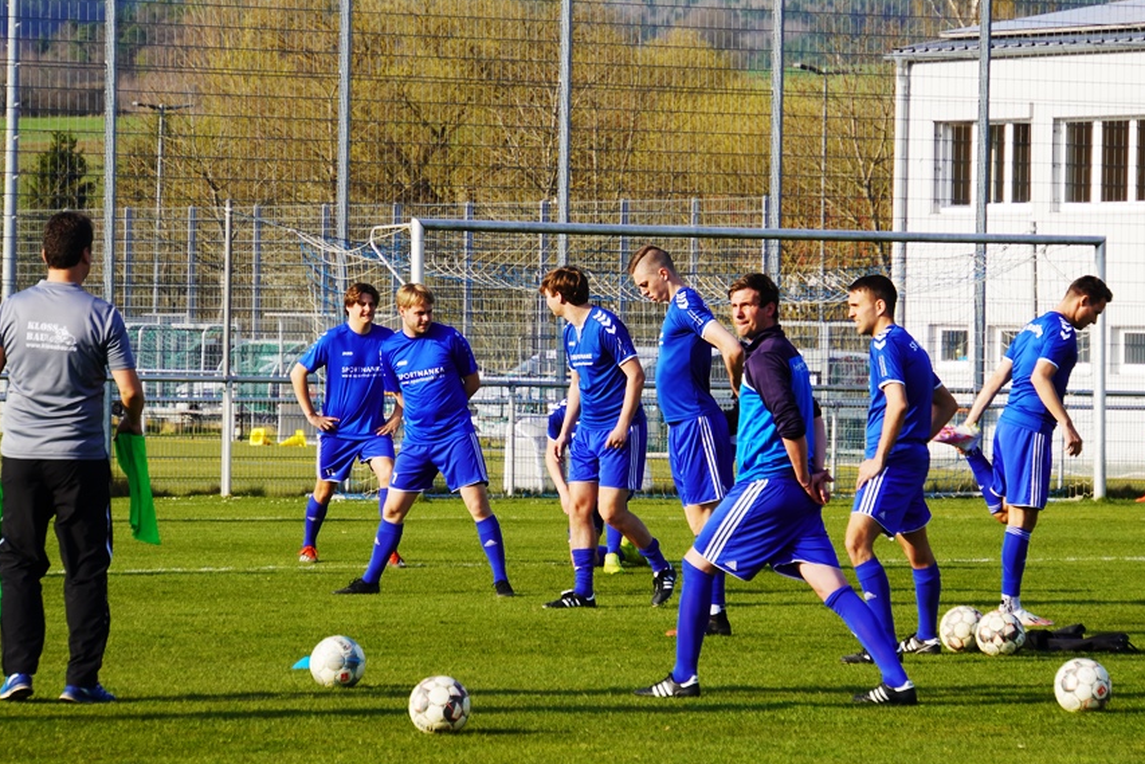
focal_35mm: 213
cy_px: 303
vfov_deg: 6.5
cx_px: 604
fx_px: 6765
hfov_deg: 9.7
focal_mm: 105
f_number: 6.3
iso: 100
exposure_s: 1/200
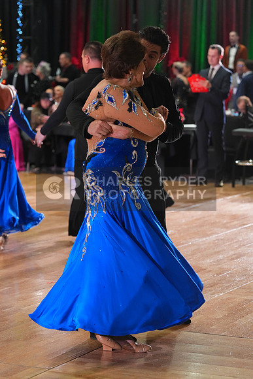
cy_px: 190
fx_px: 1138
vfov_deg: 18.9
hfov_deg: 12.7
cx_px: 126
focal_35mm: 108
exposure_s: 1/200
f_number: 4
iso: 3200
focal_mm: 108
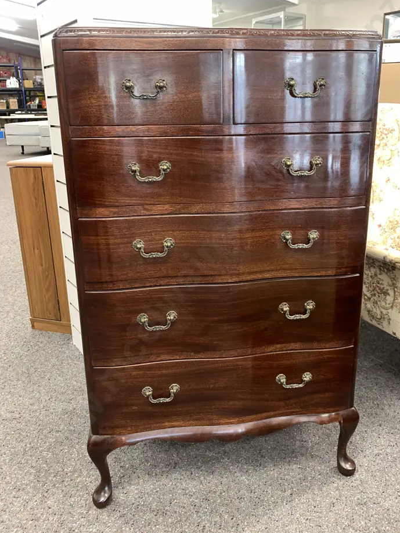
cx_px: 218
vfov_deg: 61.5
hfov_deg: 48.2
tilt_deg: -15.1
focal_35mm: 29
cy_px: 239
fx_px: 447
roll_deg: +0.8
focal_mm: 4.25
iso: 160
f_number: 1.8
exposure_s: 1/50
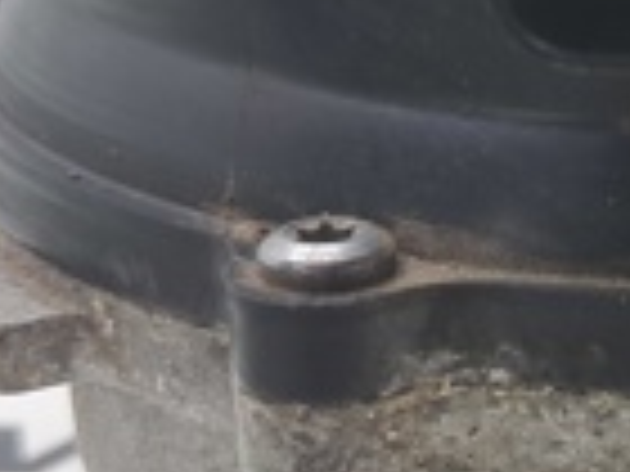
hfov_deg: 14.8
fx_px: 2239
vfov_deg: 12.0
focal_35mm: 123
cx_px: 954
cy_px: 205
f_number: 1.8
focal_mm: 4
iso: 50
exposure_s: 1/50
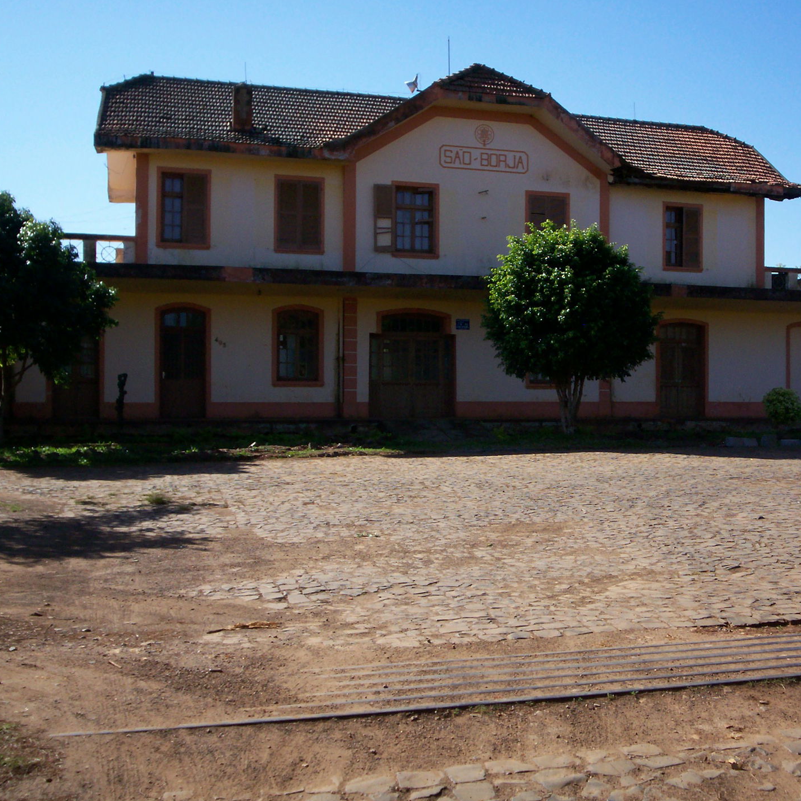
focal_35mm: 43
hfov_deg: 38.7
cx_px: 535
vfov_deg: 39.2
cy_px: 400
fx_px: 1126
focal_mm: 5.9
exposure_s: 1/554
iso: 100
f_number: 4.5
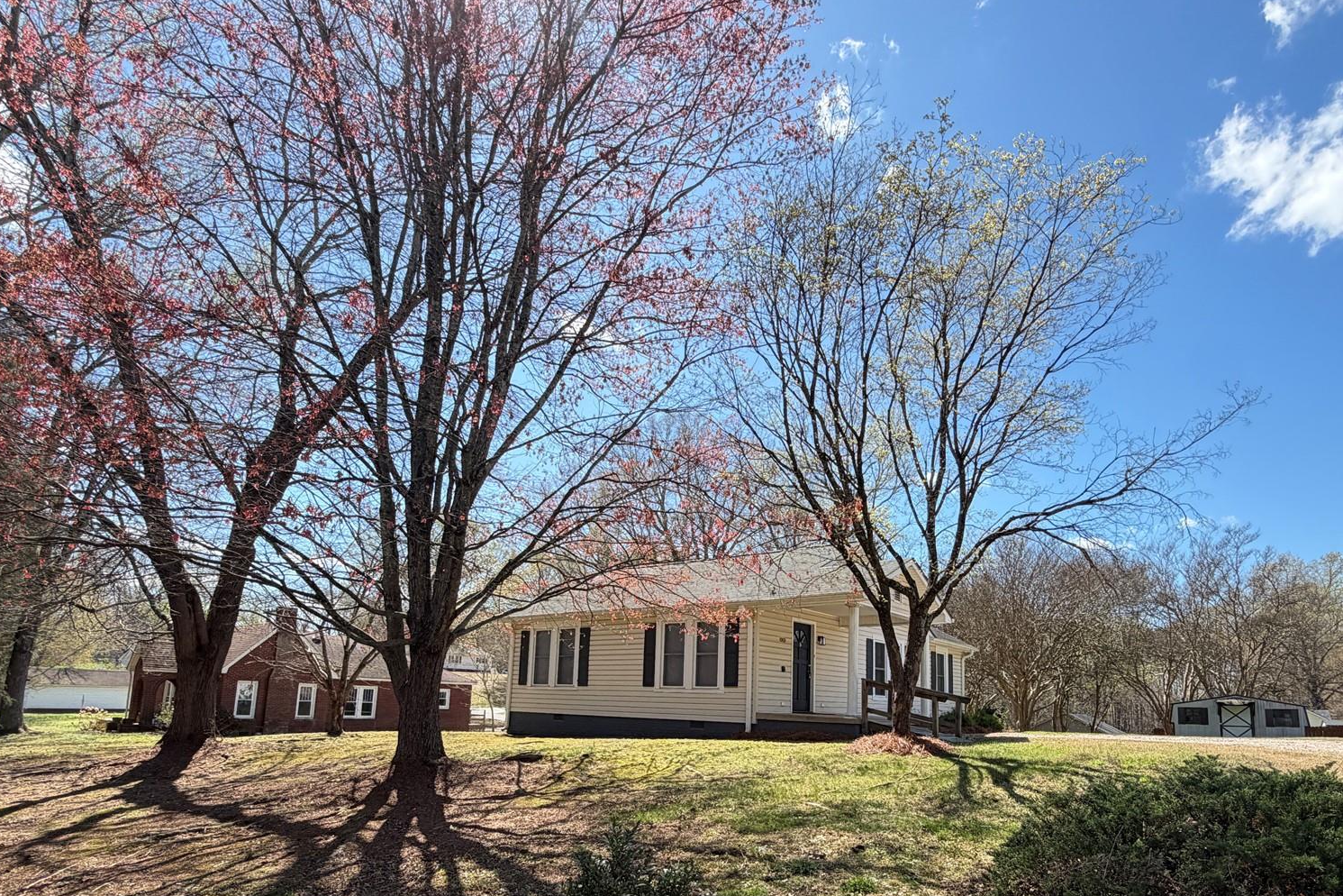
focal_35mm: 20
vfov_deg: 60.4
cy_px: 602
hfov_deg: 83.7
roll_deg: -2.5
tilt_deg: +8.6
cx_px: 739
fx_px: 746
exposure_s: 1/574
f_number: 2.2
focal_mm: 2.22
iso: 40
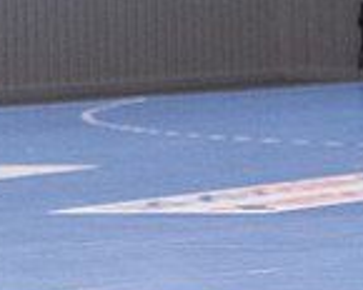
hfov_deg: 3.2
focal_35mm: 599
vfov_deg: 2.6
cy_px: 1
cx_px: -233
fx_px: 6435
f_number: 3.2
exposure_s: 1/640
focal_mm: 105
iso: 4000
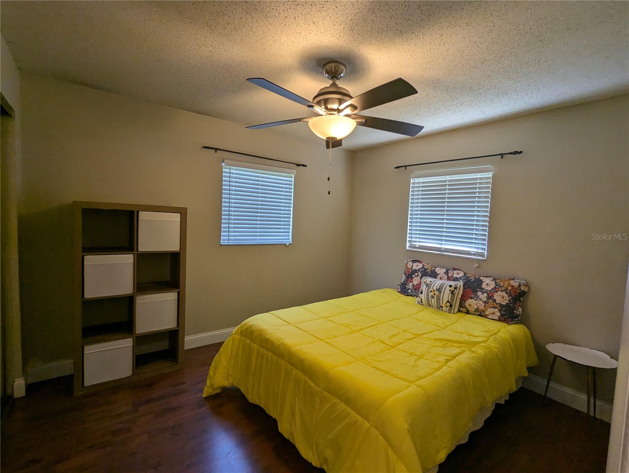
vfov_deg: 78.2
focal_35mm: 16
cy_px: 236
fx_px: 291
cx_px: 314
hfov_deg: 94.4
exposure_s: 1/120
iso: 83
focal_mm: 2.35
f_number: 2.2
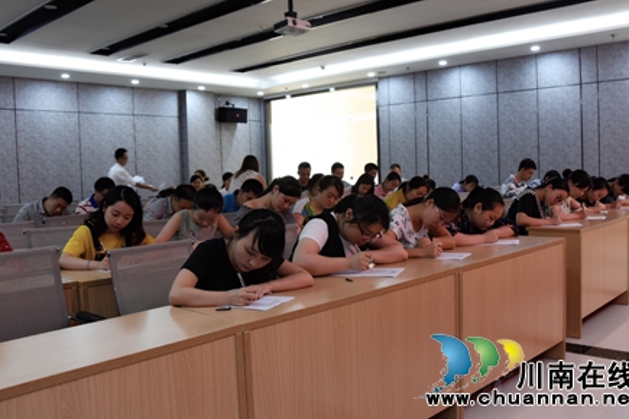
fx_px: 542
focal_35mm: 31
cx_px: 337
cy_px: 199
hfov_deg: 60.2
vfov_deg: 42.3
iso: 640
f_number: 6.3
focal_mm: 18
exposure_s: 1/30
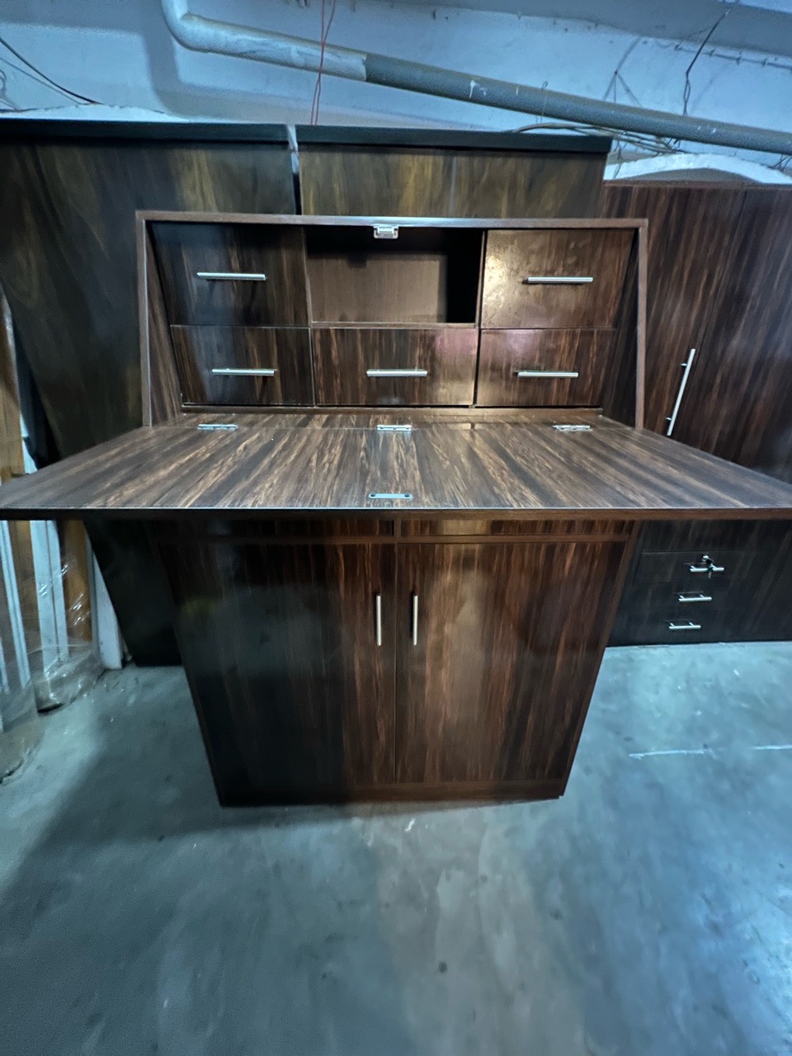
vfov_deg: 106.2
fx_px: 397
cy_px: 528
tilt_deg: -23.6
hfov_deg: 89.9
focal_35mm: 13
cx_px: 396
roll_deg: +0.1
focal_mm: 1.57
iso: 640
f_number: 1.8
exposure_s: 1/12
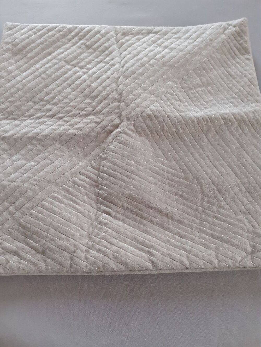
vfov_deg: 65.3
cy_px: 174
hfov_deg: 51.4
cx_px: 130
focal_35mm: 27
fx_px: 271
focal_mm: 3.6
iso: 250
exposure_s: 1/50
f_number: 1.9
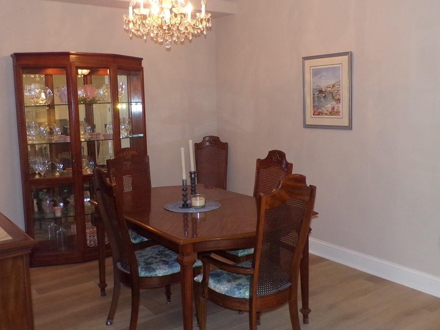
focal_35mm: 37
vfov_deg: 38.6
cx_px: 227
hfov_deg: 50.1
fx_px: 470
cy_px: 140
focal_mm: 4.3
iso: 200
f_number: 3
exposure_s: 1/34
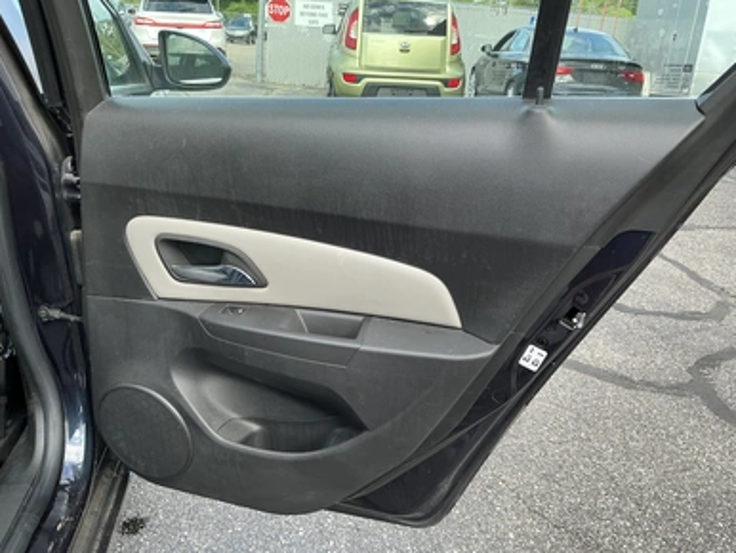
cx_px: 366
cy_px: 284
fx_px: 617
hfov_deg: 61.6
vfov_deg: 48.3
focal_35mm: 29
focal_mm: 3
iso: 20
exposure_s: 1/122
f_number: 1.8
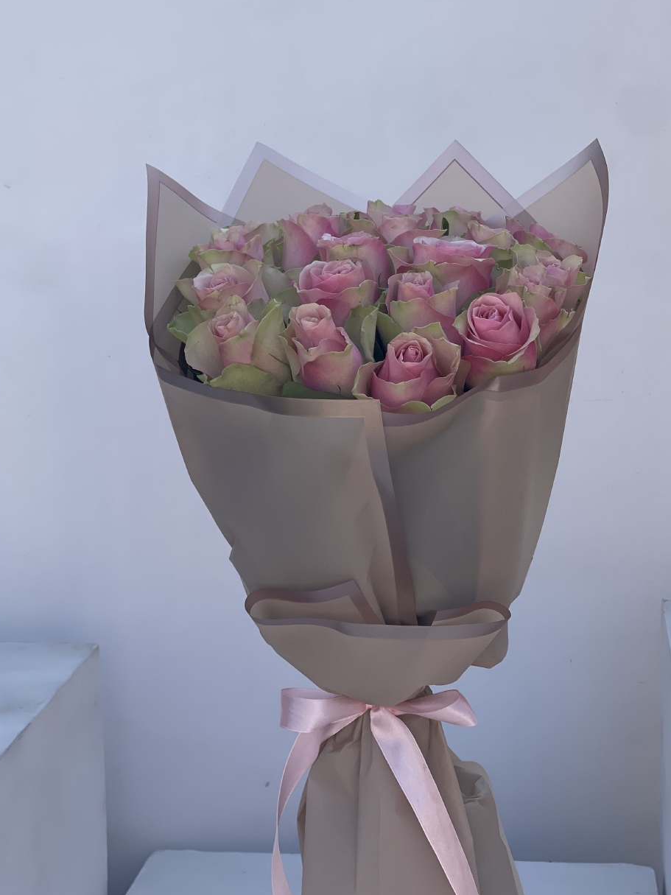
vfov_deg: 24.7
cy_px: 425
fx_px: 2042
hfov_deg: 18.7
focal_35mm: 79
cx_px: 367
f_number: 2.2
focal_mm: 7.5
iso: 20
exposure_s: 1/791
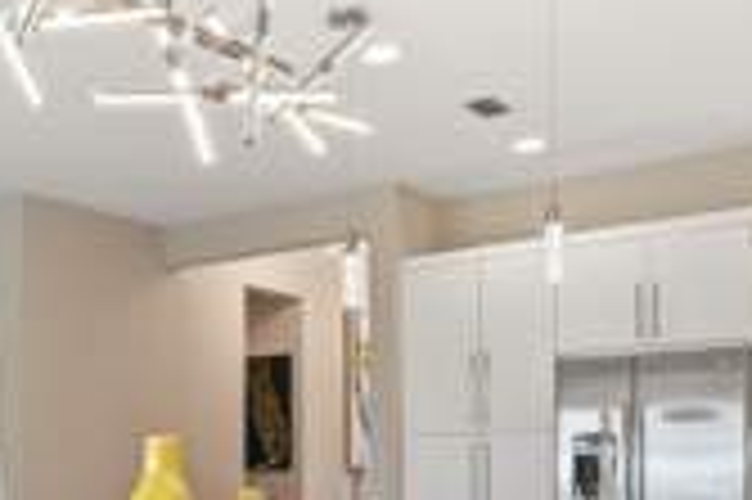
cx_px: -86
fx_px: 960
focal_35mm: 46
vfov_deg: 28.0
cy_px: 462
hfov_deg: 36.0
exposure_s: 1/50
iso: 200
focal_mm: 16
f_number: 9
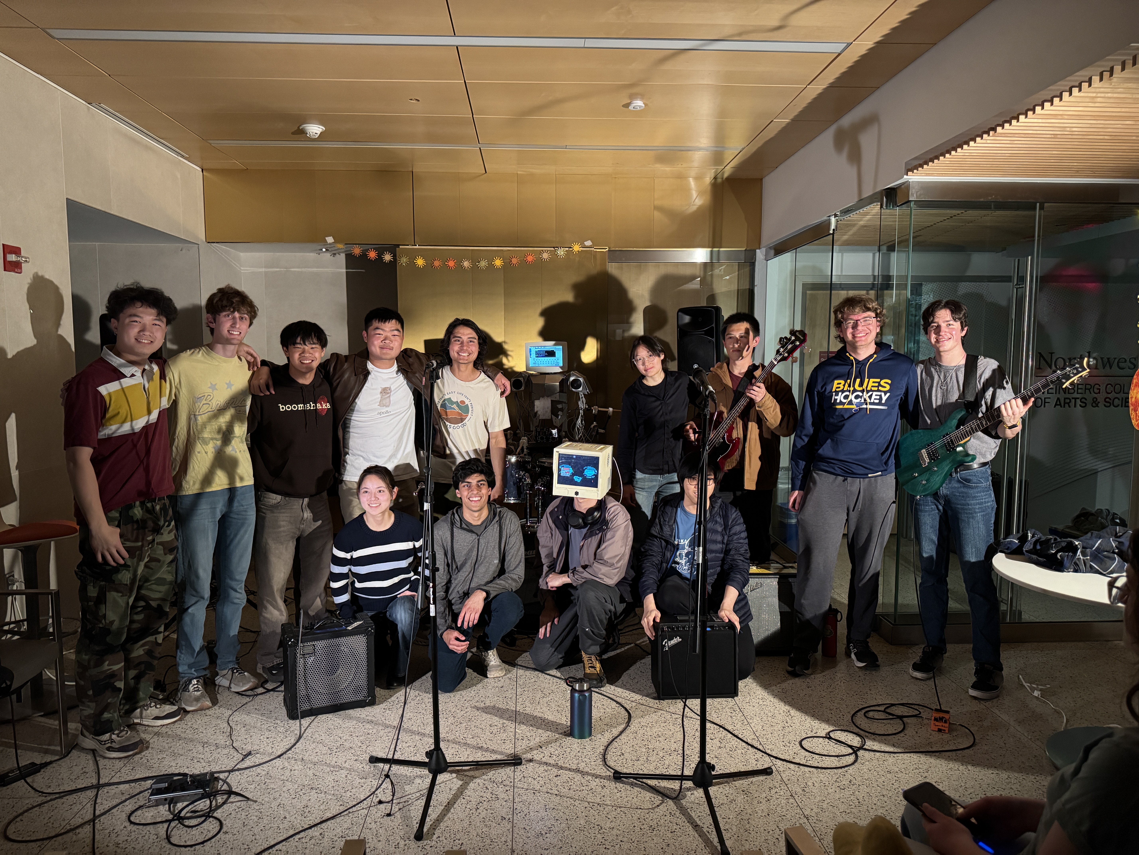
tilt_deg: -4.8
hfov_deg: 71.6
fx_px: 790
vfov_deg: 56.8
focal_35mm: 24
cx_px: 570
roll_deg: +0.5
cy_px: 428
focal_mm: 6.76
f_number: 1.78
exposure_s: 1/60
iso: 800
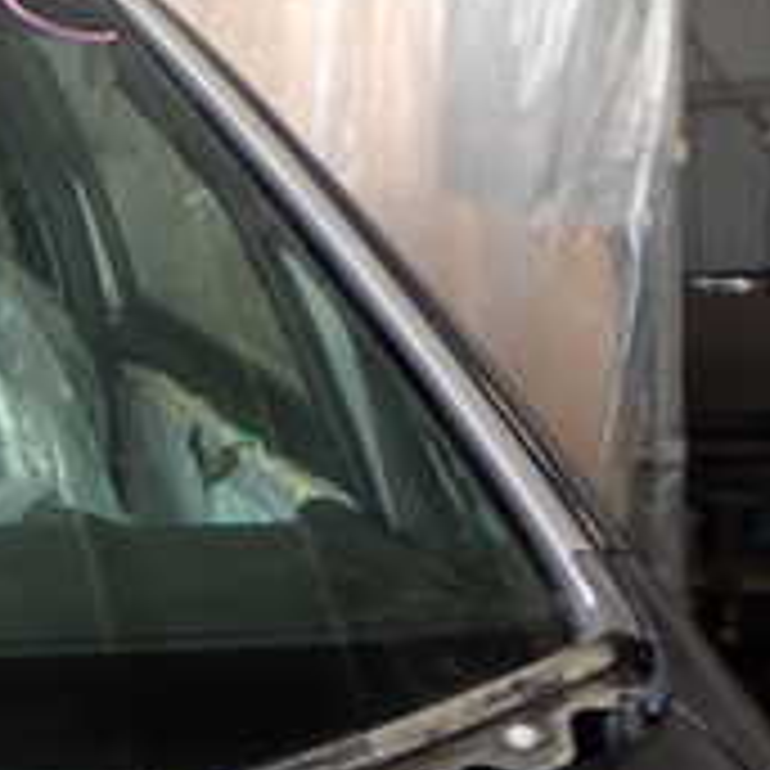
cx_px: -572
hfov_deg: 16.1
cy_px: 230
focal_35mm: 93
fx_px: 2340
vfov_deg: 18.6
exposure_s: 1/125
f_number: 2.3
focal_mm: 5.4
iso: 125
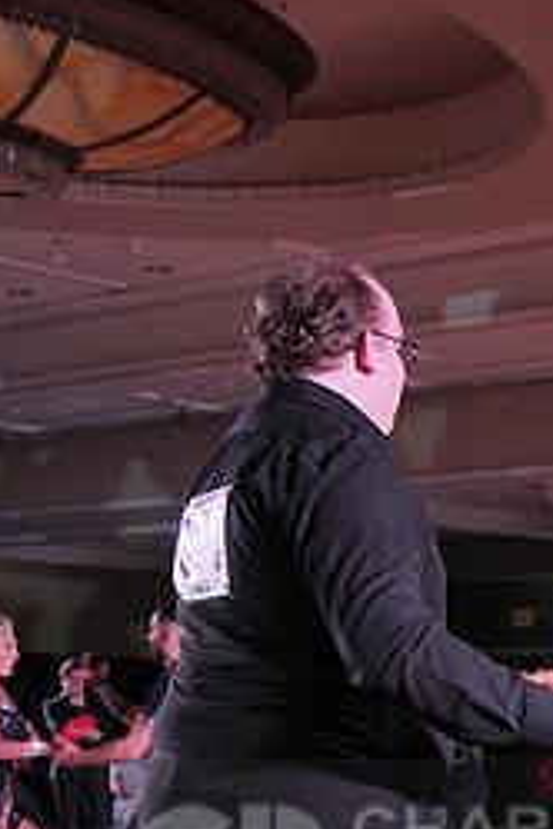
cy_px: 872
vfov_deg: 19.7
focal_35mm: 100
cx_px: 558
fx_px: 2304
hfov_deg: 13.5
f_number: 4
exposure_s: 1/500
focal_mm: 43
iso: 2000
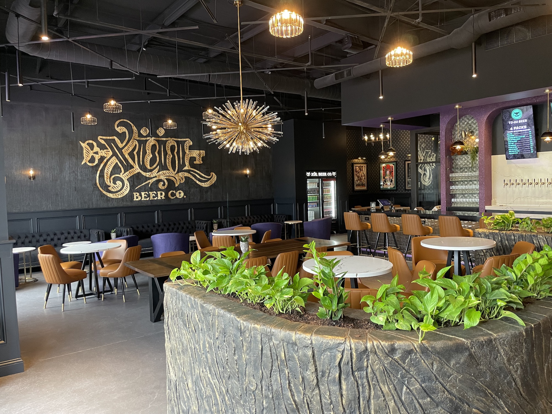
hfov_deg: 67.3
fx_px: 415
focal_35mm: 26
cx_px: 276
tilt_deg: -2.3
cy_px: 207
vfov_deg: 53.1
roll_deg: +1.9
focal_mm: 4.2
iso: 400
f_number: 1.6
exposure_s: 1/60
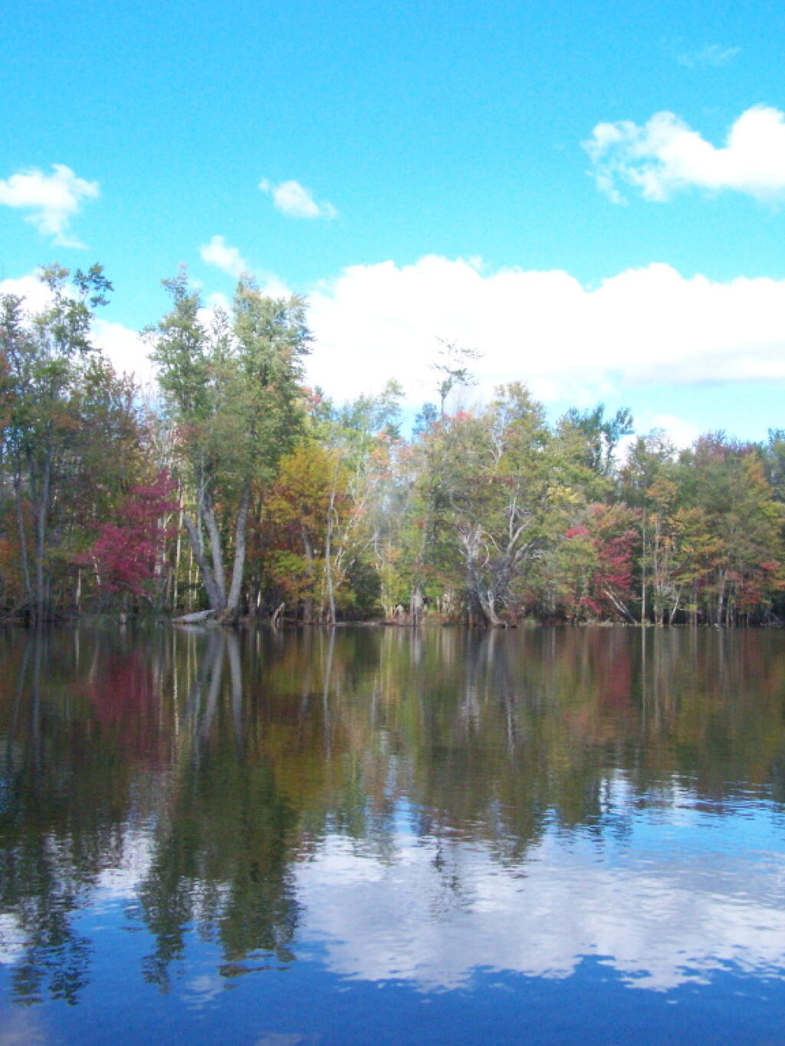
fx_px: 1149
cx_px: 392
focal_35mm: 38
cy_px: 523
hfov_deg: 37.7
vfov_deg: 49.0
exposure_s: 1/800
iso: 400
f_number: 5.6
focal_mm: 6.3
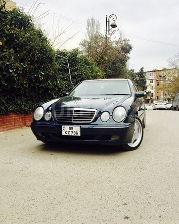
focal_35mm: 31
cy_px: 110
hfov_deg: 47.1
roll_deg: +1.2
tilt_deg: -2.5
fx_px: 205
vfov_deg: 57.2
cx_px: 90
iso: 32
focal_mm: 4.15
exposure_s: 1/449
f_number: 2.2
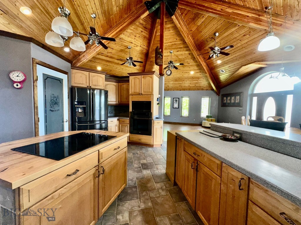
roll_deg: -1.4
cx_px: 150
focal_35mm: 14
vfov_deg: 85.7
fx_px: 122
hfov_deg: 102.1
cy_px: 112
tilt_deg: -3.2
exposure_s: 1/100
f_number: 2.2
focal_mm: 2.22
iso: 80
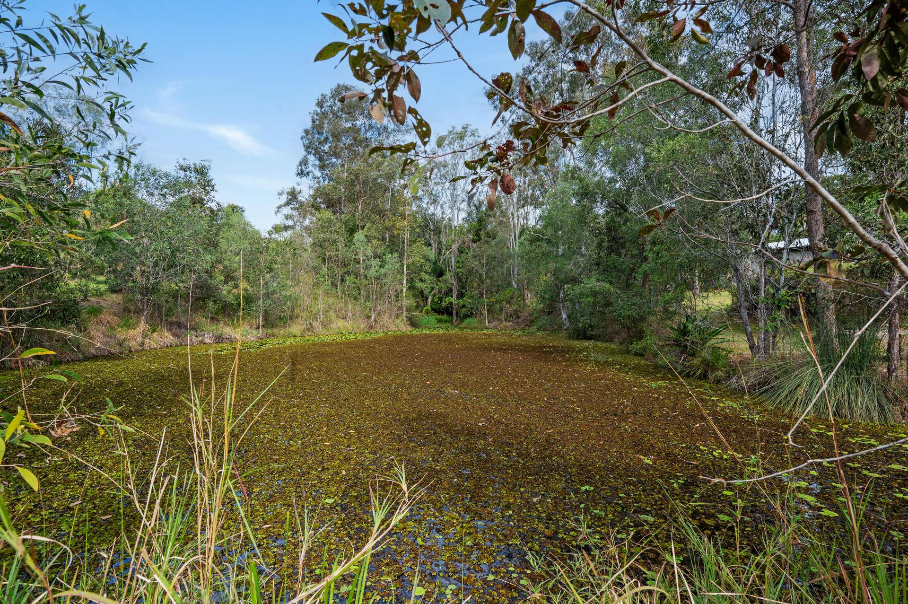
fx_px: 441
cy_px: 302
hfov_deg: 91.7
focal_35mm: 18
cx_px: 454
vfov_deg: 68.8
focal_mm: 17.5
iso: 250
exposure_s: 1/200
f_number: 9
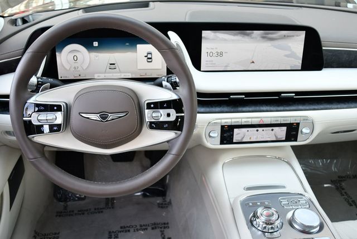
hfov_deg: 53.1
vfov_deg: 36.9
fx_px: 357
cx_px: 178
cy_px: 120
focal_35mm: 36
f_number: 3.5
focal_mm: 18
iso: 560
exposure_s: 1/250
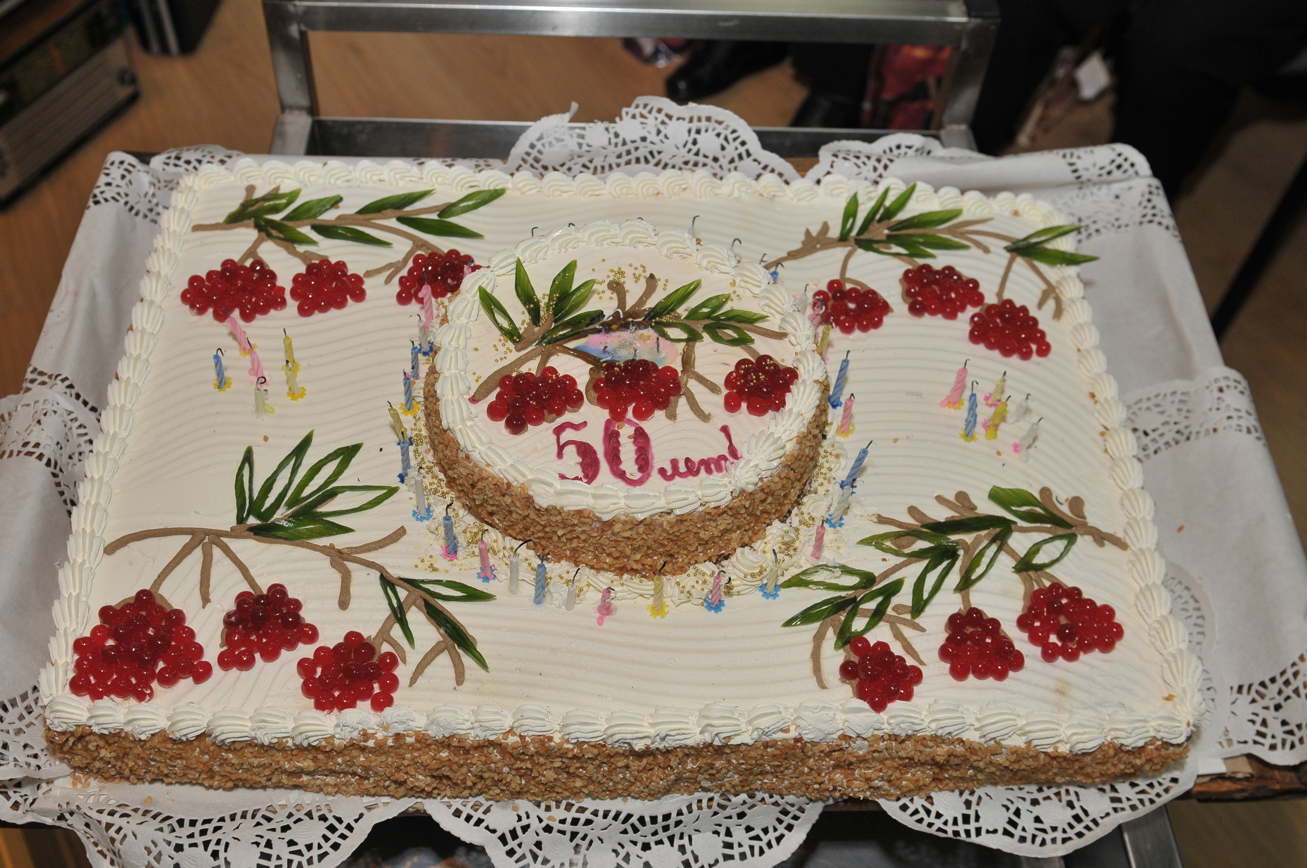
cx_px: 654
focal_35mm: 39
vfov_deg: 34.1
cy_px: 434
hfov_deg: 49.6
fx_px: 1414
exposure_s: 1/160
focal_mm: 26
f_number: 4.5
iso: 320
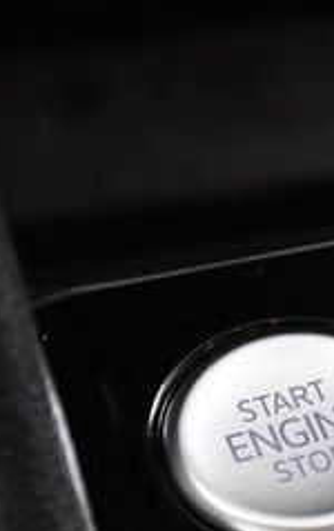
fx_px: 4748
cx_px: 338
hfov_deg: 4.0
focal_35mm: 327
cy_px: 397
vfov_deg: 6.4
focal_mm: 80
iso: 2500
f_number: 5.3
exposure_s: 1/125
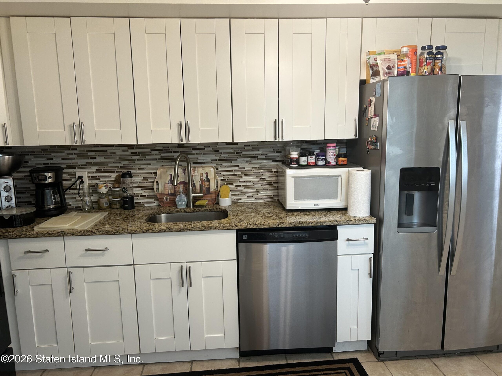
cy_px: 188
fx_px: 377
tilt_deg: -11.4
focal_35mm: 26
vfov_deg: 53.1
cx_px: 251
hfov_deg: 67.3
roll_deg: +1.3
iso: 80
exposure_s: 1/60
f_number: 1.5
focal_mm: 5.7
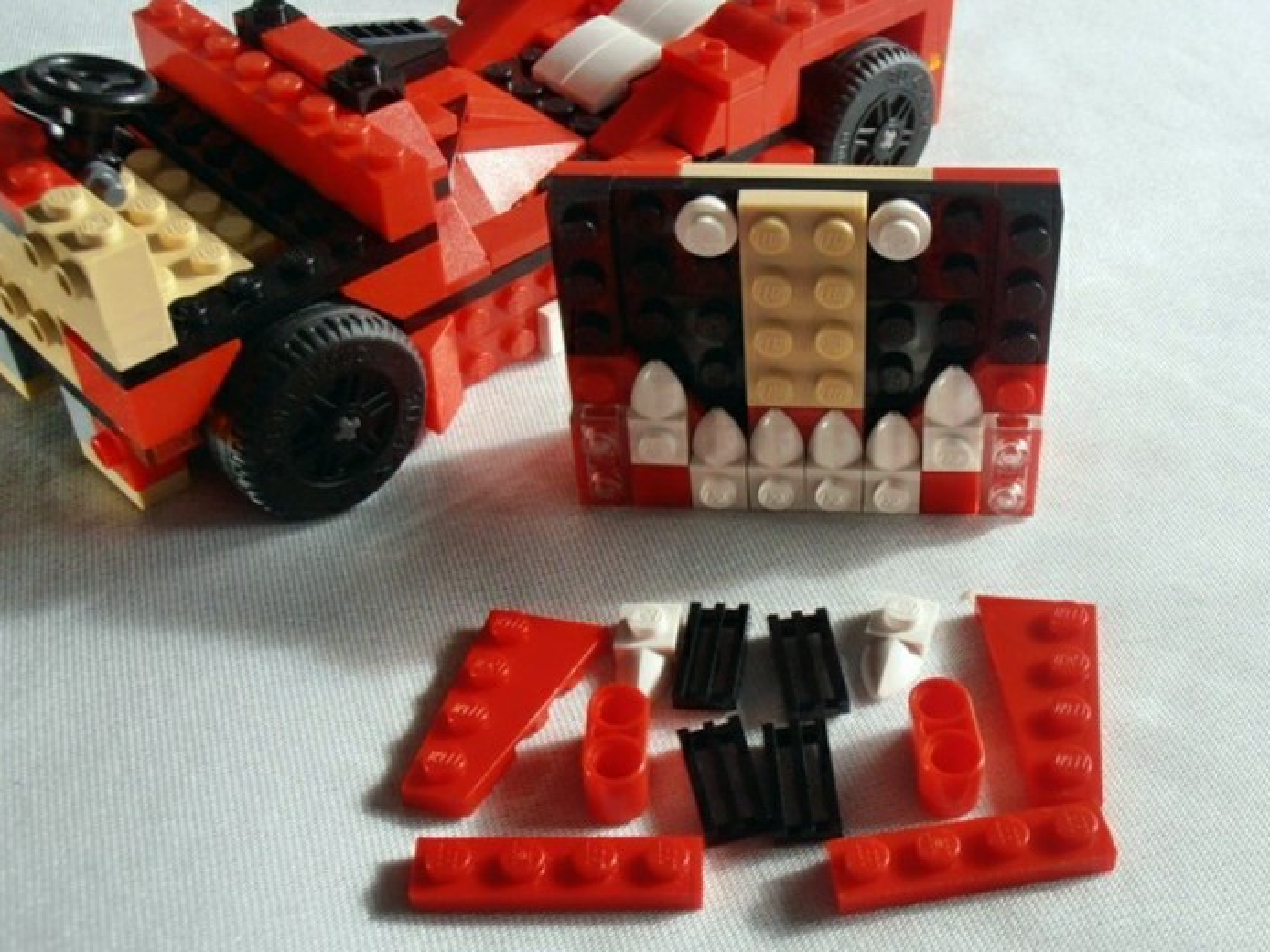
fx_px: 1760
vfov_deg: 30.2
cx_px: 805
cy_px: 515
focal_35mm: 48
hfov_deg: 39.4
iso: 80
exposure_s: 1/250
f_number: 3.9
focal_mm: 6.61
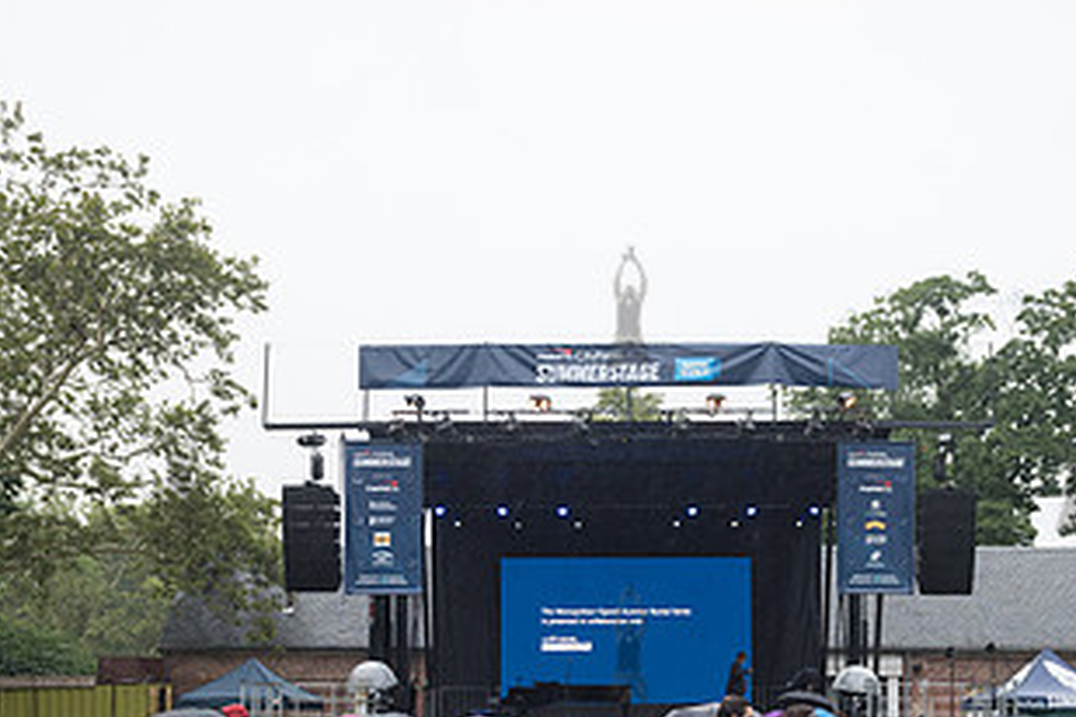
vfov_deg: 26.6
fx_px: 1464
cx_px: 627
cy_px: 642
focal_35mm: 49
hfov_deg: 40.2
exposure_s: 1/160
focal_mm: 26
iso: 500
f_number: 4.5
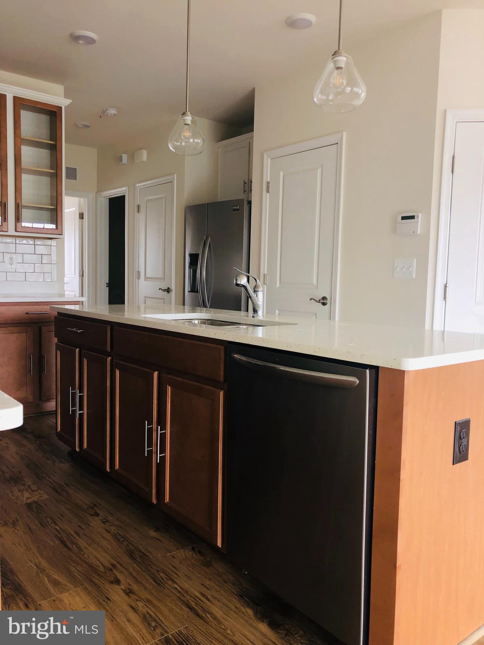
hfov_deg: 49.7
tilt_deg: -3.1
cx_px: 242
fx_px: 522
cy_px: 322
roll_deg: -1.1
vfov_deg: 63.4
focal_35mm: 28
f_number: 1.8
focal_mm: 4
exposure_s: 1/15
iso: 64
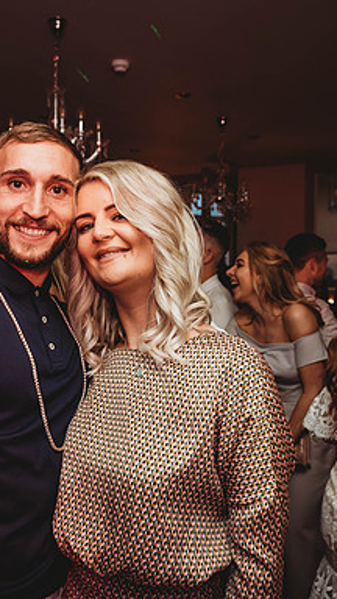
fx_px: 604
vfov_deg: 52.8
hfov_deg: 31.1
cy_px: 299
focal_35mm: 38
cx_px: 131
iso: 400
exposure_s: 1/80
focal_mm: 24
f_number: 4
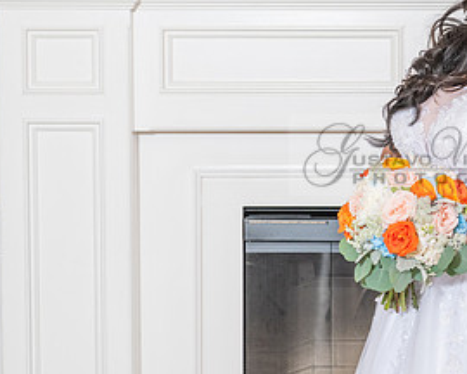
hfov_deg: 11.5
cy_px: 174
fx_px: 2281
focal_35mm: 165
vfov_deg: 9.4
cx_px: 516
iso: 640
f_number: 4.5
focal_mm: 70
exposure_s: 1/160
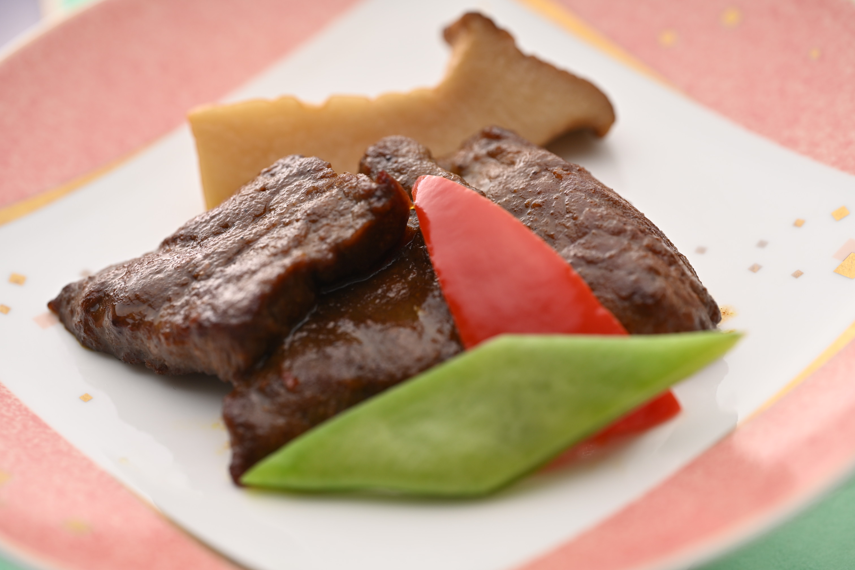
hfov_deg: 19.5
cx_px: 428
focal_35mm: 105
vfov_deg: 13.0
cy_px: 285
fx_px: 2494
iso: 200
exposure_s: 1/160
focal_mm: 105
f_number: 5.6
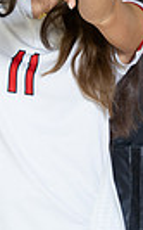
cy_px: 118
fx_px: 3115
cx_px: -17
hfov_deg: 2.6
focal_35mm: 499
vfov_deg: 4.2
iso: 320
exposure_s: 1/200
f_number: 2.8
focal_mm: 145
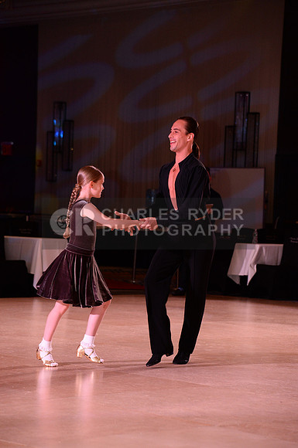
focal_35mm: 120
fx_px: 1494
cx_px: 149
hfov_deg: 11.4
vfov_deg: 17.1
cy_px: 224
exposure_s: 1/250
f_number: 5.6
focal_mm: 120
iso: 2500
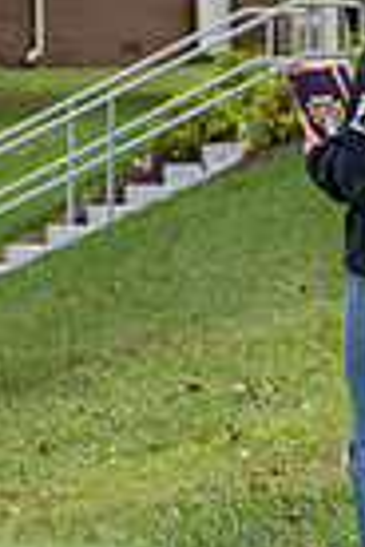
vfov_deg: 8.9
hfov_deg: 5.9
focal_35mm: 229
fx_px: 3482
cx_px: 520
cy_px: 0
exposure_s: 1/800
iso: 200
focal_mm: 70
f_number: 3.5
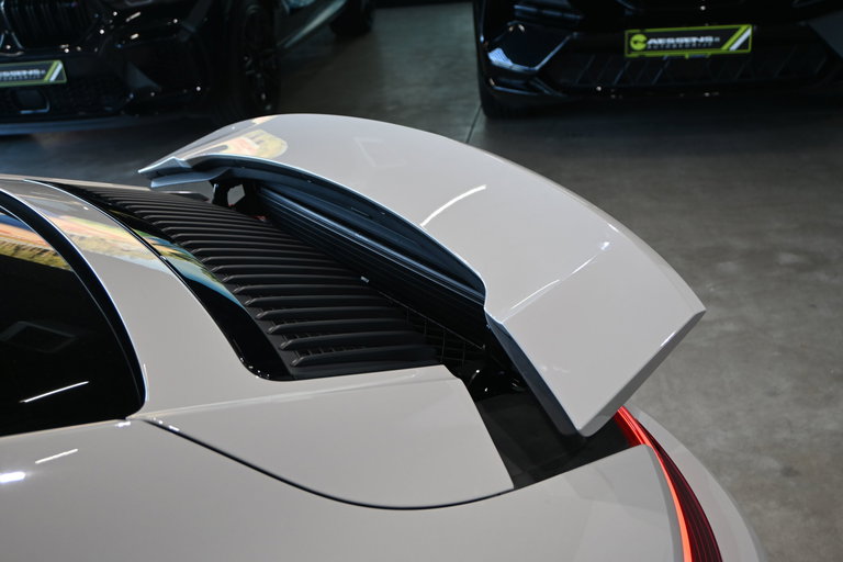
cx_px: 422
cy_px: 281
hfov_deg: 51.3
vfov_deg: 35.5
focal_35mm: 38
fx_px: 878
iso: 400
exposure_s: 1/160
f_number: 4.2
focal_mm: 25
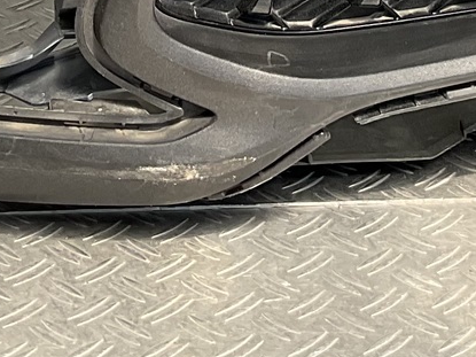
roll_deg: +0.0
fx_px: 1938
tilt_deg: -11.3
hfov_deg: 13.9
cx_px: 405
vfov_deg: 9.5
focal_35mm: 141
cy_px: -451
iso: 16
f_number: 1.8
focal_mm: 3
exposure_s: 1/305
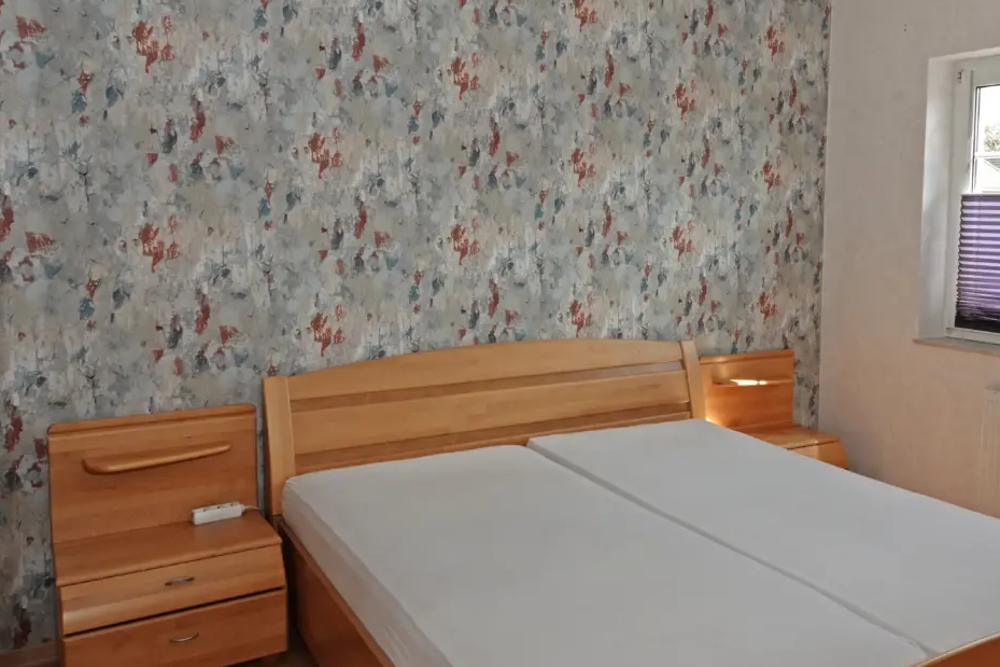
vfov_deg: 42.2
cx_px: 635
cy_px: 287
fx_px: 861
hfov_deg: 59.4
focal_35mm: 31
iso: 800
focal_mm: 8.8
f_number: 8
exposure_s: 1/125
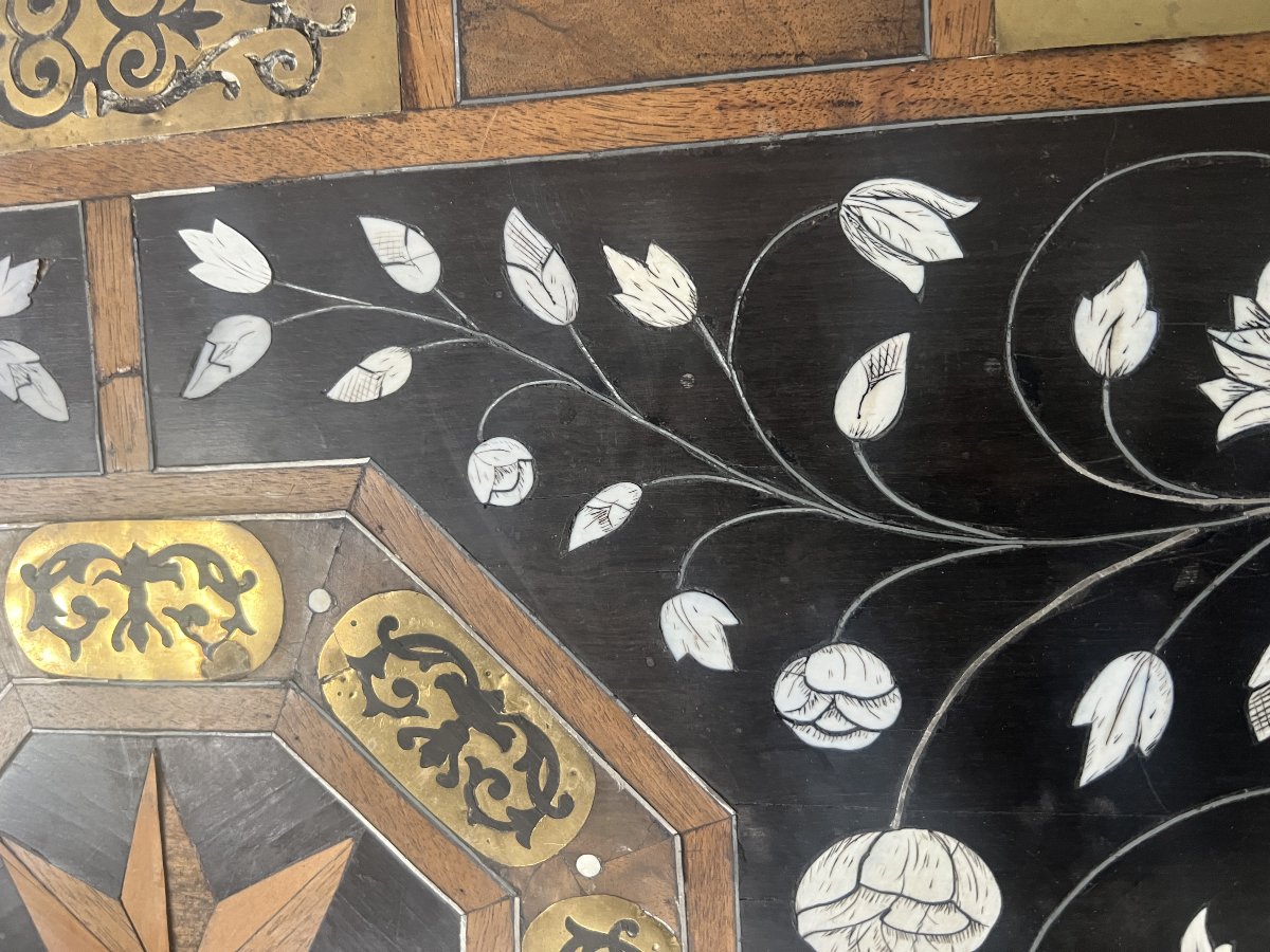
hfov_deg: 67.3
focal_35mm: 26
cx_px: 635
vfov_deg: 53.1
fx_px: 954
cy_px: 476
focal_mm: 5.7
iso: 320
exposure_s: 1/60
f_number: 1.5
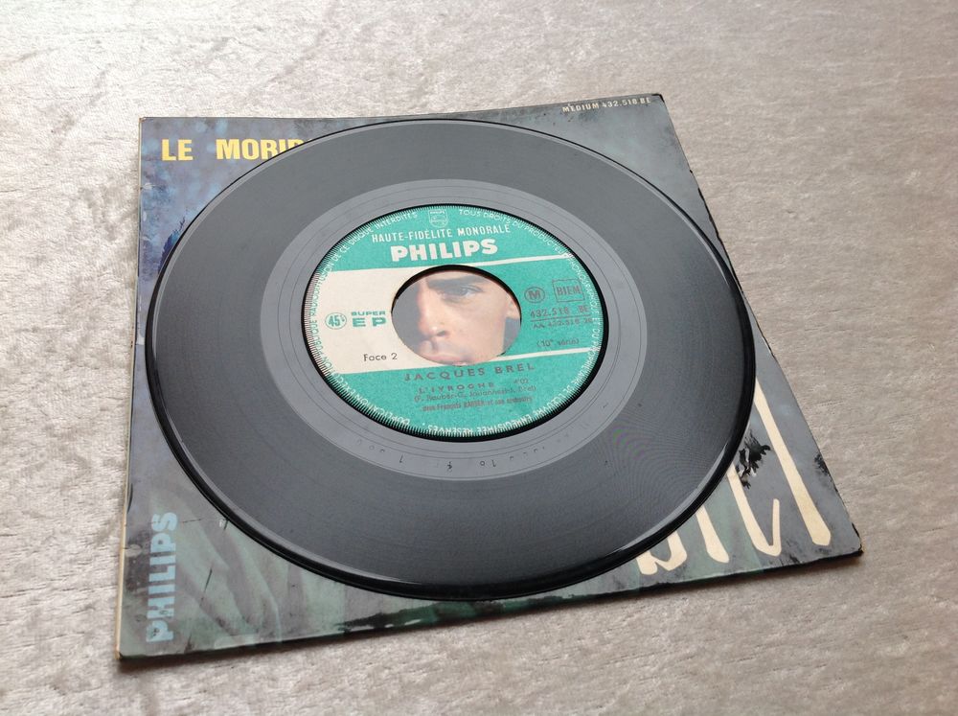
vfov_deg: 40.6
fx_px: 967
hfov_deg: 52.7
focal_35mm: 35
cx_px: 479
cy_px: 358
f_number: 2.4
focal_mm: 4.28
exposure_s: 1/60
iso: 50
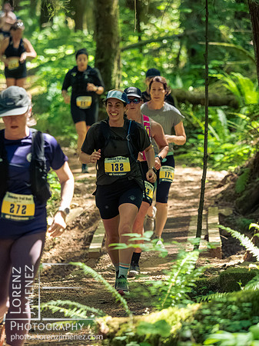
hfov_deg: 5.5
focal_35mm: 270
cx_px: 130
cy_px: 173
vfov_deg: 7.3
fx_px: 2696
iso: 5000
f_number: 2.8
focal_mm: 135
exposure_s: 1/800
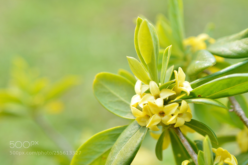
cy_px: 82
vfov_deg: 22.6
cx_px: 124
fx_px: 413
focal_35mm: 60
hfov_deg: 33.4
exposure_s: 1/200
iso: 100
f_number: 5
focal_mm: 40
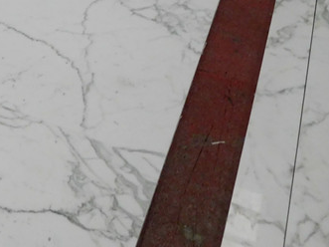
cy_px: -78
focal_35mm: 68
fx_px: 646
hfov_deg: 24.6
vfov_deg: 19.8
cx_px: -107
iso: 320
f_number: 3.4
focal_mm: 4.5
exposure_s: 1/30
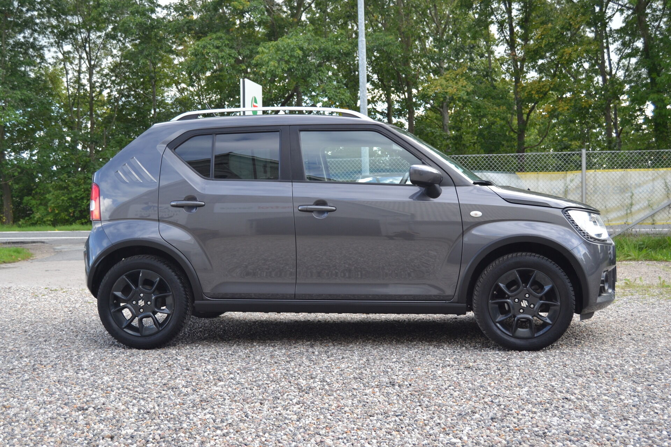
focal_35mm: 39
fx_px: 727
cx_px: 336
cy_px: 224
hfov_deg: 49.6
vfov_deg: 34.2
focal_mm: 26
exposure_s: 1/125
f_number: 5.6
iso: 140
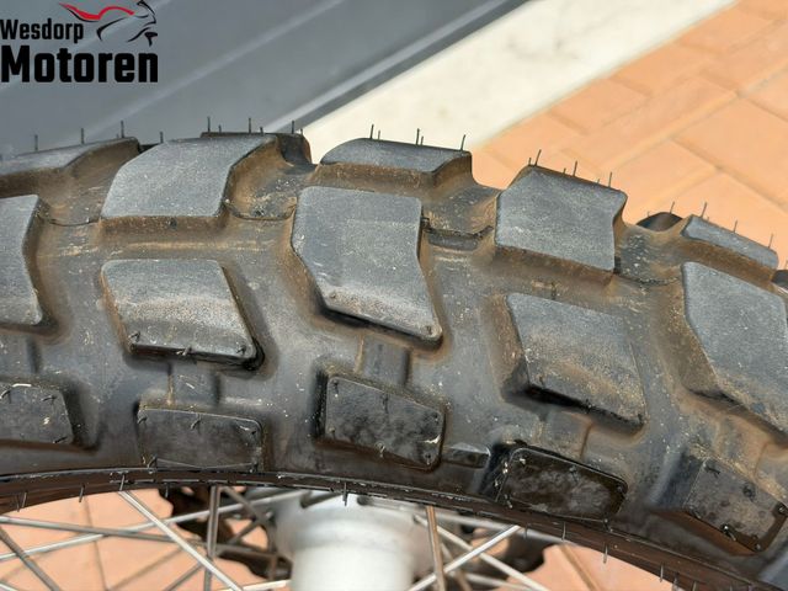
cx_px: 394
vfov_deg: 30.3
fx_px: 1093
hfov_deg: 39.7
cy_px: 296
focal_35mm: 48
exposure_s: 1/975
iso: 64
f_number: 1.78
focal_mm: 6.76
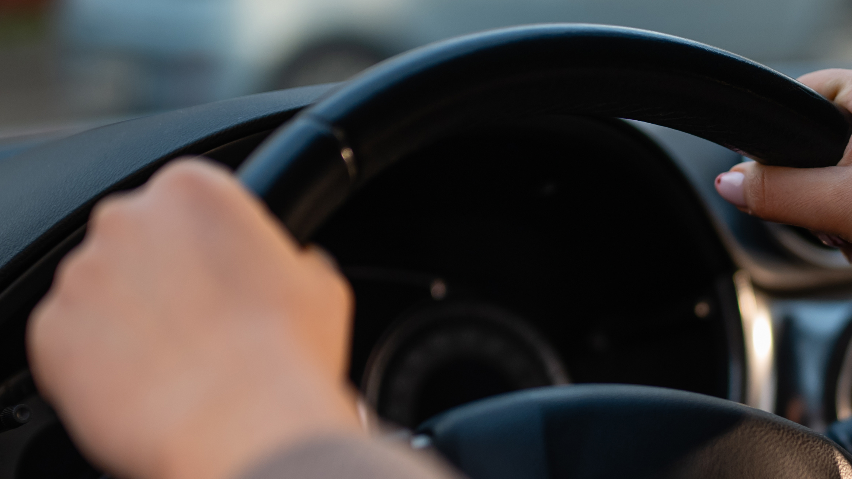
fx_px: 2146
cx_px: 837
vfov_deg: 12.6
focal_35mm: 95
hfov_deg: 21.7
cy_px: 434
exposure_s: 1/500
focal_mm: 35
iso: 200
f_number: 1.2
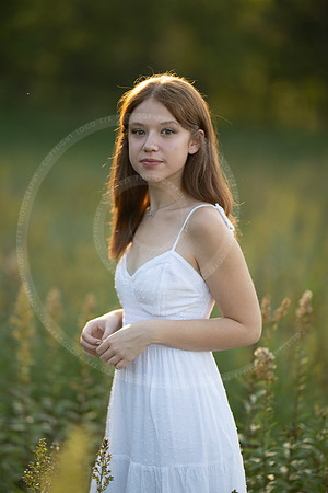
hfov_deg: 16.1
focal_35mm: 85
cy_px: 246
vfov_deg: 23.9
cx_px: 164
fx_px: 1162
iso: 160
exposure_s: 1/1600
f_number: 1.2
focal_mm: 85
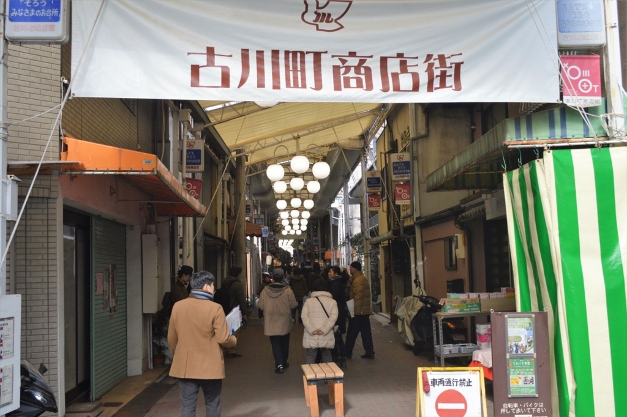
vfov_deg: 34.2
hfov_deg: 49.6
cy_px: 208
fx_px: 679
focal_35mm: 39
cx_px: 314
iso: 400
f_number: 6.3
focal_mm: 26
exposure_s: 1/250
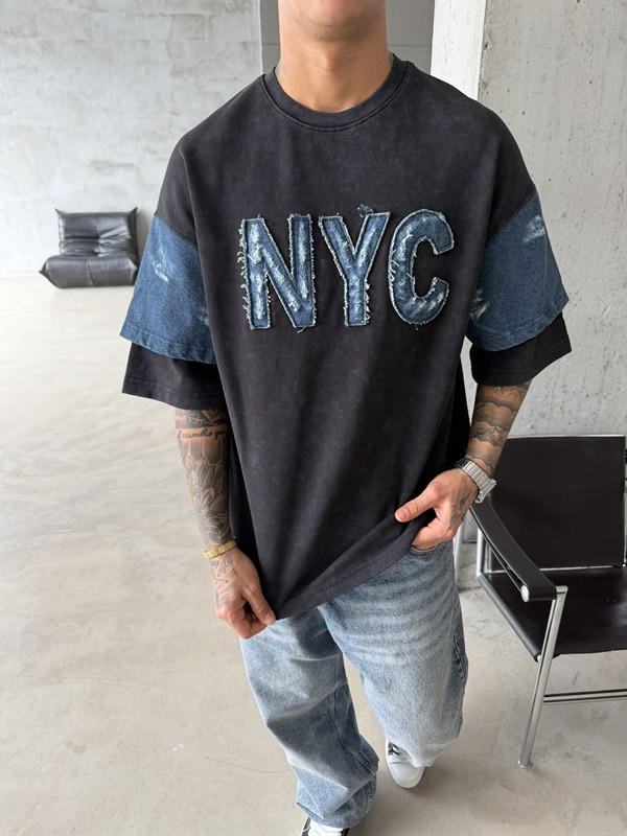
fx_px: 580
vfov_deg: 71.6
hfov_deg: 56.8
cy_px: 418
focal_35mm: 24
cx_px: 314
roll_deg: +1.2
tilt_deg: -24.7
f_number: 1.78
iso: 125
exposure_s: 1/121
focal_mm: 6.76
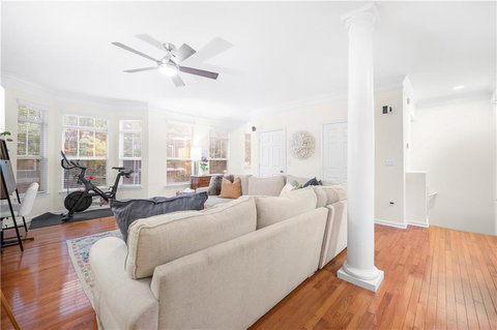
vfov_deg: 81.1
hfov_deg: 104.3
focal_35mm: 14
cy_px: 165
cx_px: 248
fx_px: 193
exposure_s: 1/6
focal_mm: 14
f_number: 4
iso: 500
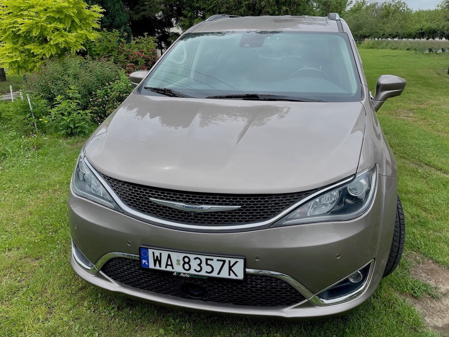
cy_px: 168
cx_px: 224
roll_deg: +0.8
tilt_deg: -14.7
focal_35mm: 26
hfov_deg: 67.3
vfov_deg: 53.1
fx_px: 337
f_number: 1.6
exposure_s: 1/1825
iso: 32
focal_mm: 4.2
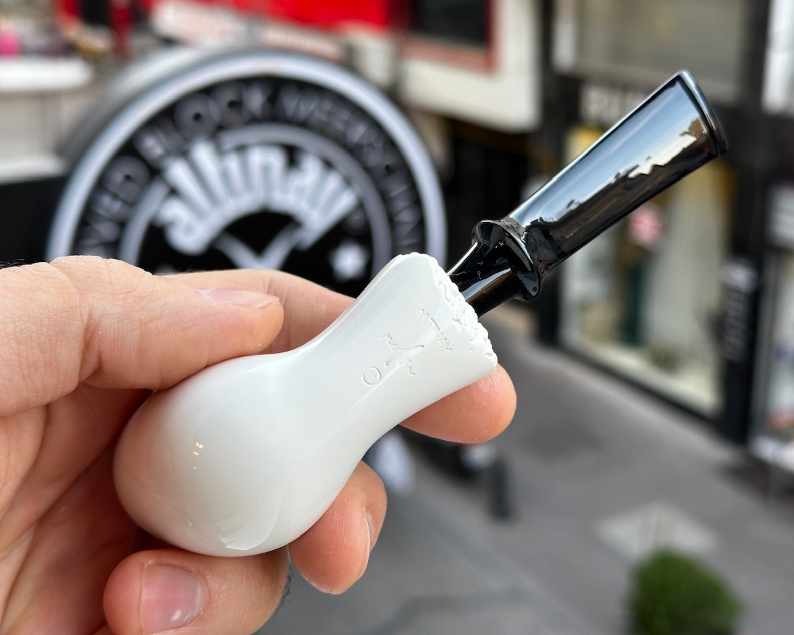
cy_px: 314
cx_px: 428
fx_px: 1199
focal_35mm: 51
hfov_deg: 36.6
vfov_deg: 29.7
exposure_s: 1/121
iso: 50
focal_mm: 6.86
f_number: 1.78
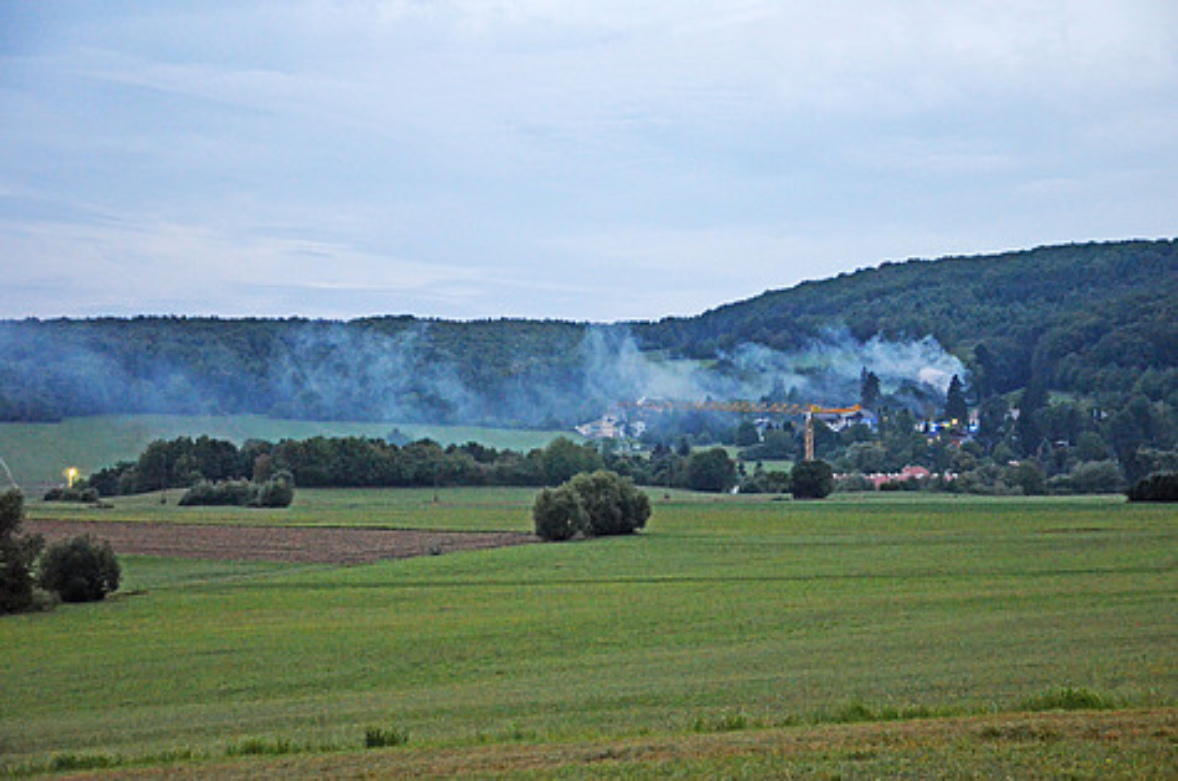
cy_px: 390
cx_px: 589
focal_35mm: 87
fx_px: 2842
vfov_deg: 15.7
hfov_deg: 23.4
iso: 3200
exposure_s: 1/8
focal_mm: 58
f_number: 5
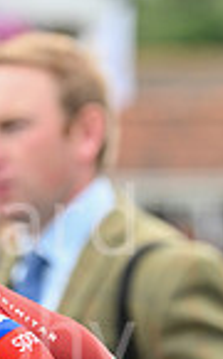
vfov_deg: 4.9
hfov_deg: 3.0
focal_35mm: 428
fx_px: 4183
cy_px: 240
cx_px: -134
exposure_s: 1/800
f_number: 4.5
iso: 1250
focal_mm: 135
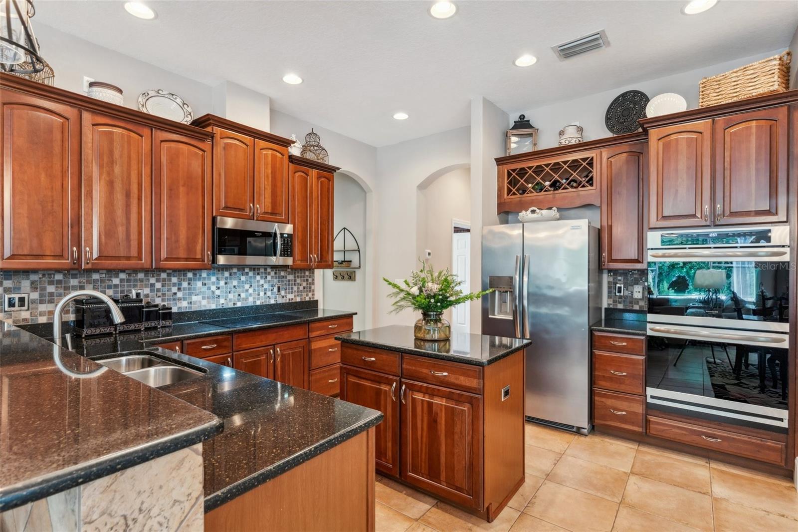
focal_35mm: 17
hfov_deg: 93.3
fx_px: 377
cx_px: 399
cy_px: 266
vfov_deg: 70.4
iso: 320
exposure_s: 1/2
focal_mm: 17
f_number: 7.1
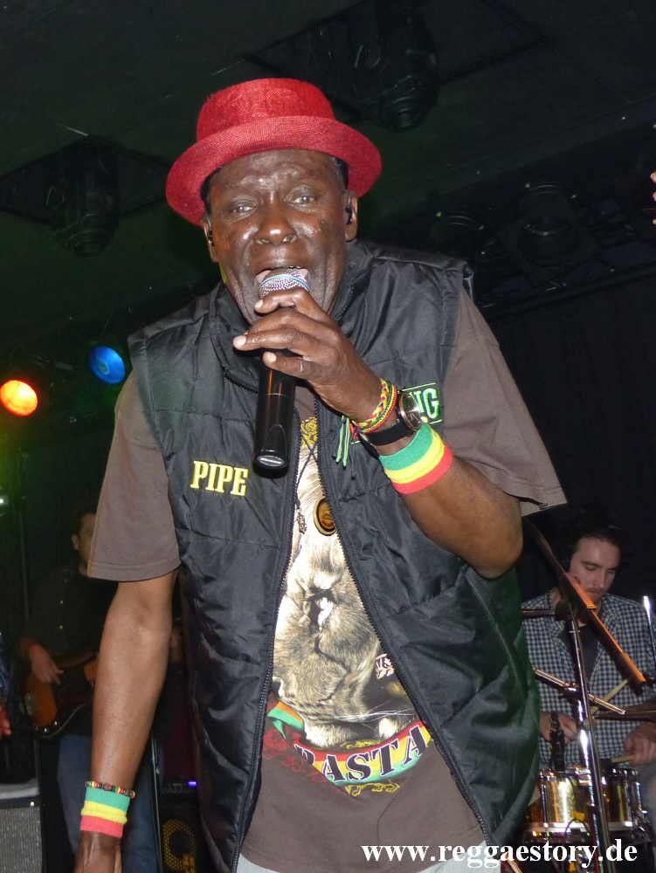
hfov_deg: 39.7
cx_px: 328
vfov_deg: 51.3
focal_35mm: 36
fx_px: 909
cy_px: 436
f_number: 2.8
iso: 400
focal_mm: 6.4
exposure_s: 1/60
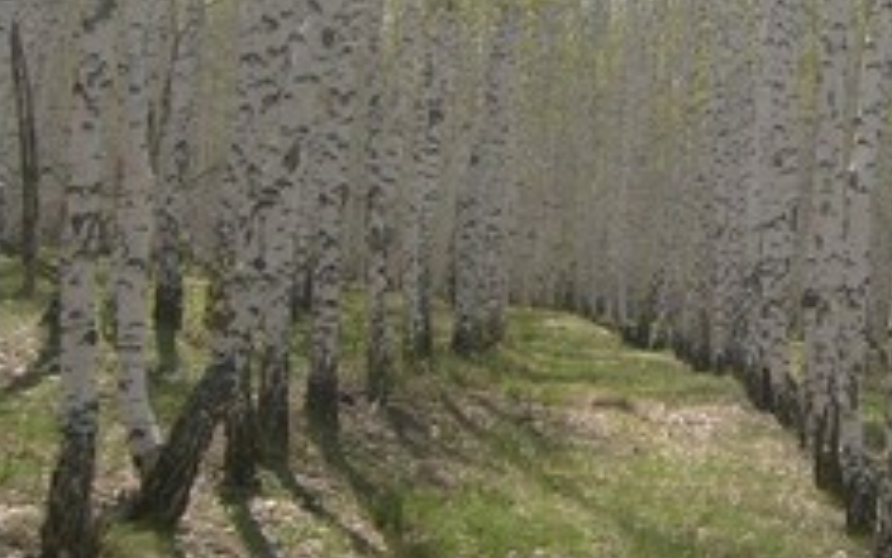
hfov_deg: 26.1
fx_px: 1921
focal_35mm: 79
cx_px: 539
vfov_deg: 15.8
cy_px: -150
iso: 80
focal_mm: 5.8
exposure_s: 1/250
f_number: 7.1
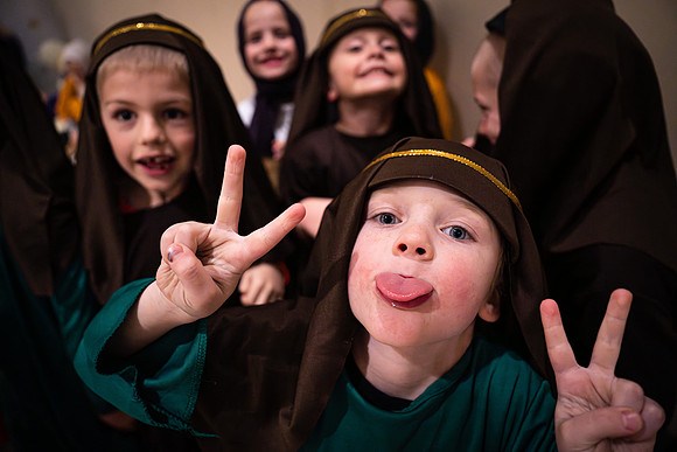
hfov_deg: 73.7
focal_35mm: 24
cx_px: 338
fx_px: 451
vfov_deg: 53.2
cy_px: 226
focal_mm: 24
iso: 1250
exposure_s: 1/250
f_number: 2.8
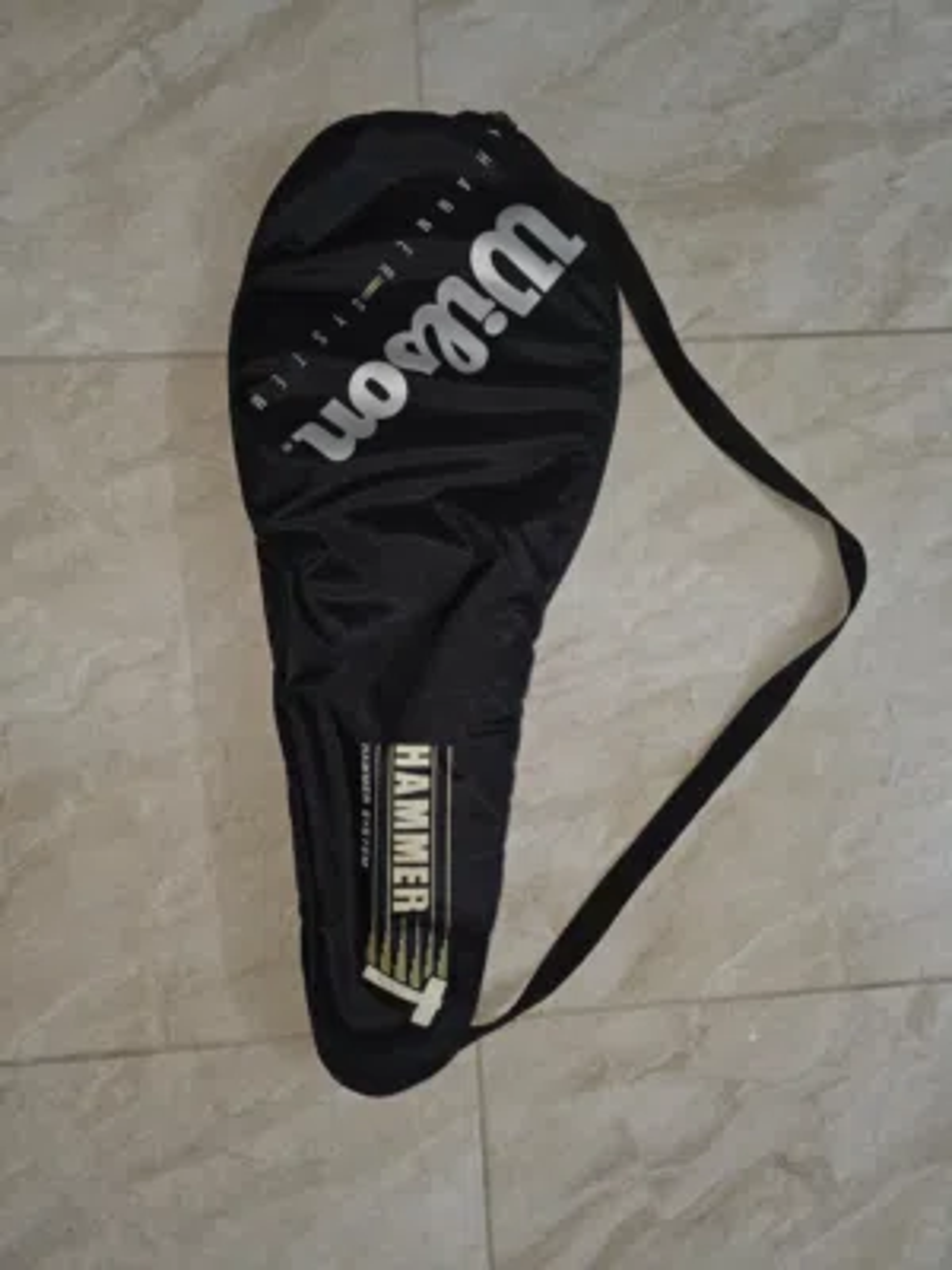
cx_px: 476
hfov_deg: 58.9
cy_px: 635
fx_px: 843
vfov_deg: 73.9
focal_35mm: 23
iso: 50
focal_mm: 6.3
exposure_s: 1/50
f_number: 1.7
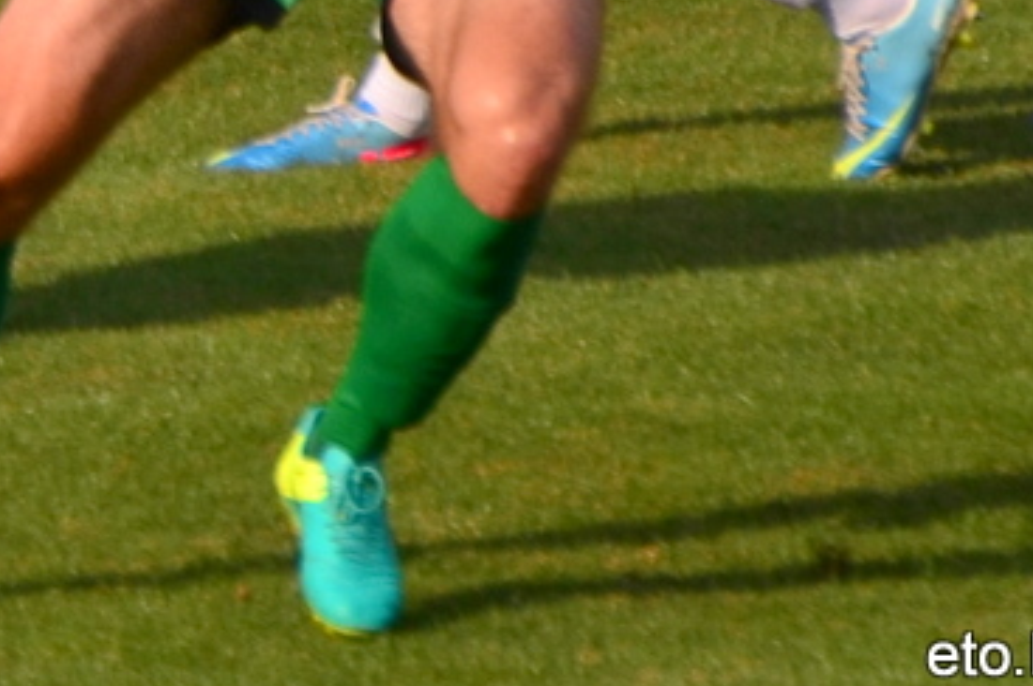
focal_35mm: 1473
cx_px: -512
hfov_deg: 1.4
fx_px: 42228
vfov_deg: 0.9
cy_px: -363
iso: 200
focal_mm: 300
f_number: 5.6
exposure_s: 1/1250
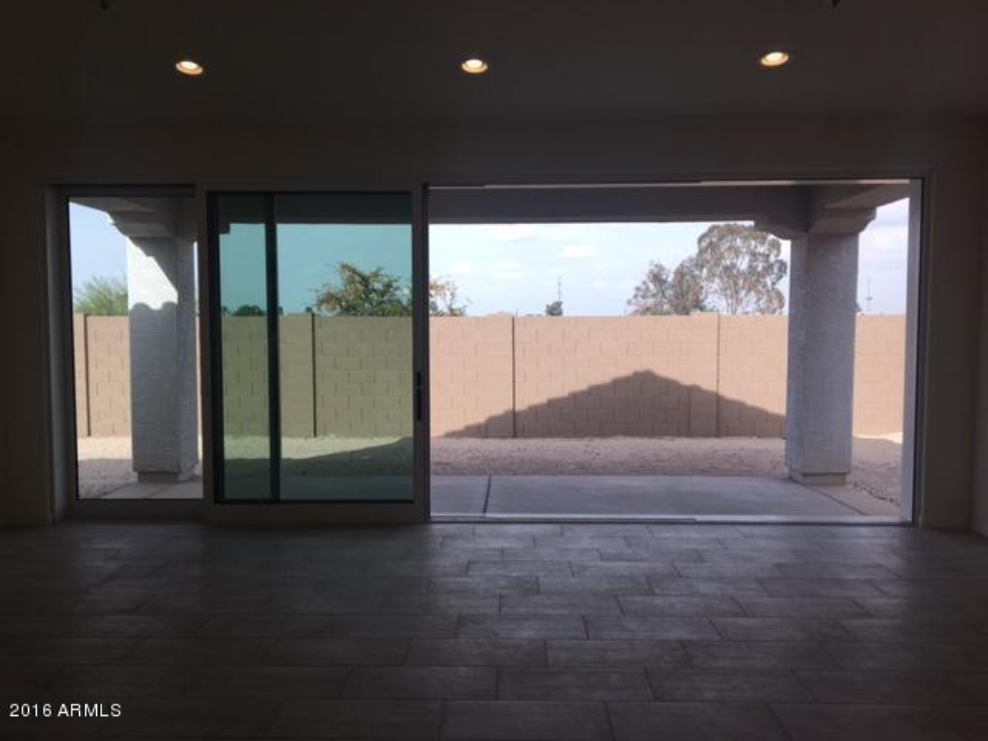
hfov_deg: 61.7
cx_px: 494
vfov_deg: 48.2
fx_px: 828
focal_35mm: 29
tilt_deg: -1.5
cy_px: 370
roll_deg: -1.3
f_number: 2.2
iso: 25
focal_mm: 4.15
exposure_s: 1/732
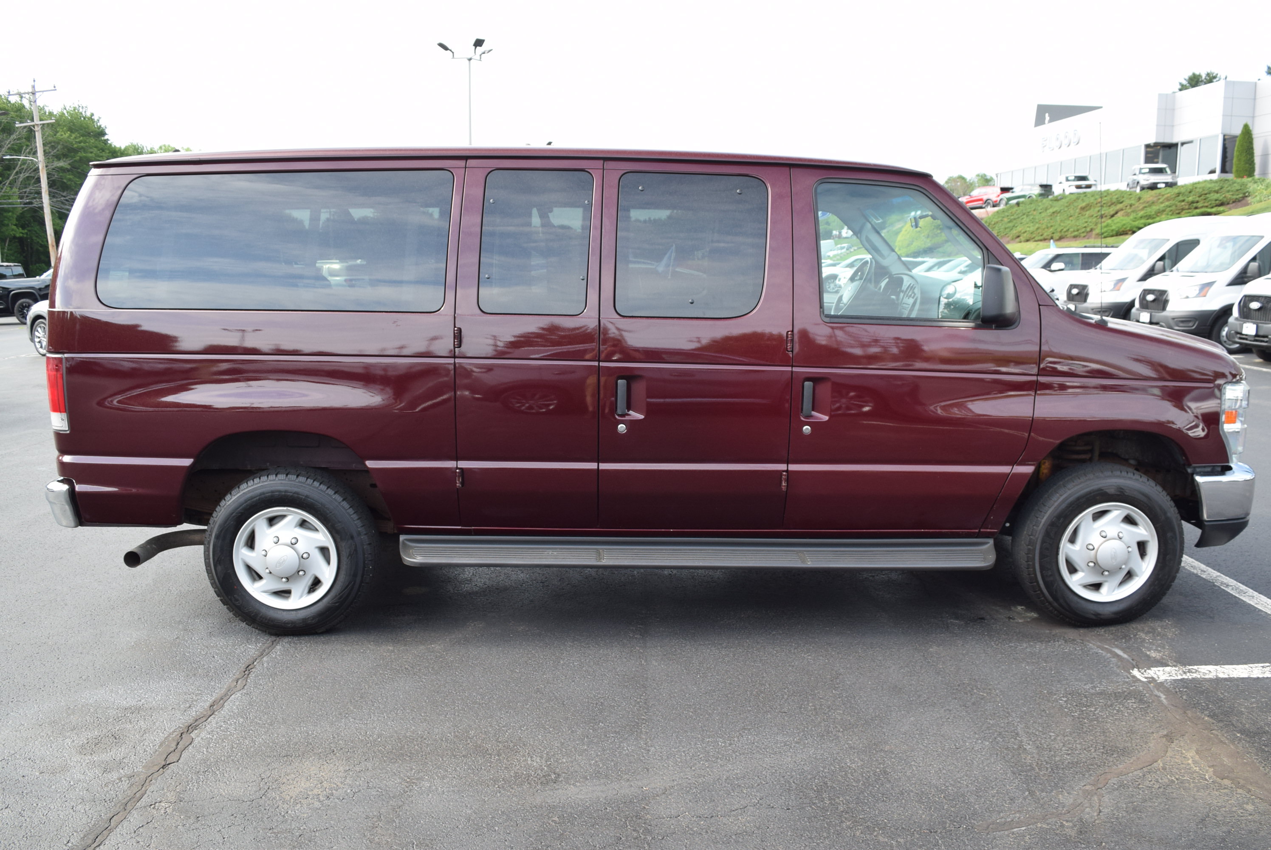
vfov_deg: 48.0
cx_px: 636
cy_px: 425
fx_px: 954
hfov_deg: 67.3
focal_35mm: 27
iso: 400
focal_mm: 18
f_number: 6.3
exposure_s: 1/160
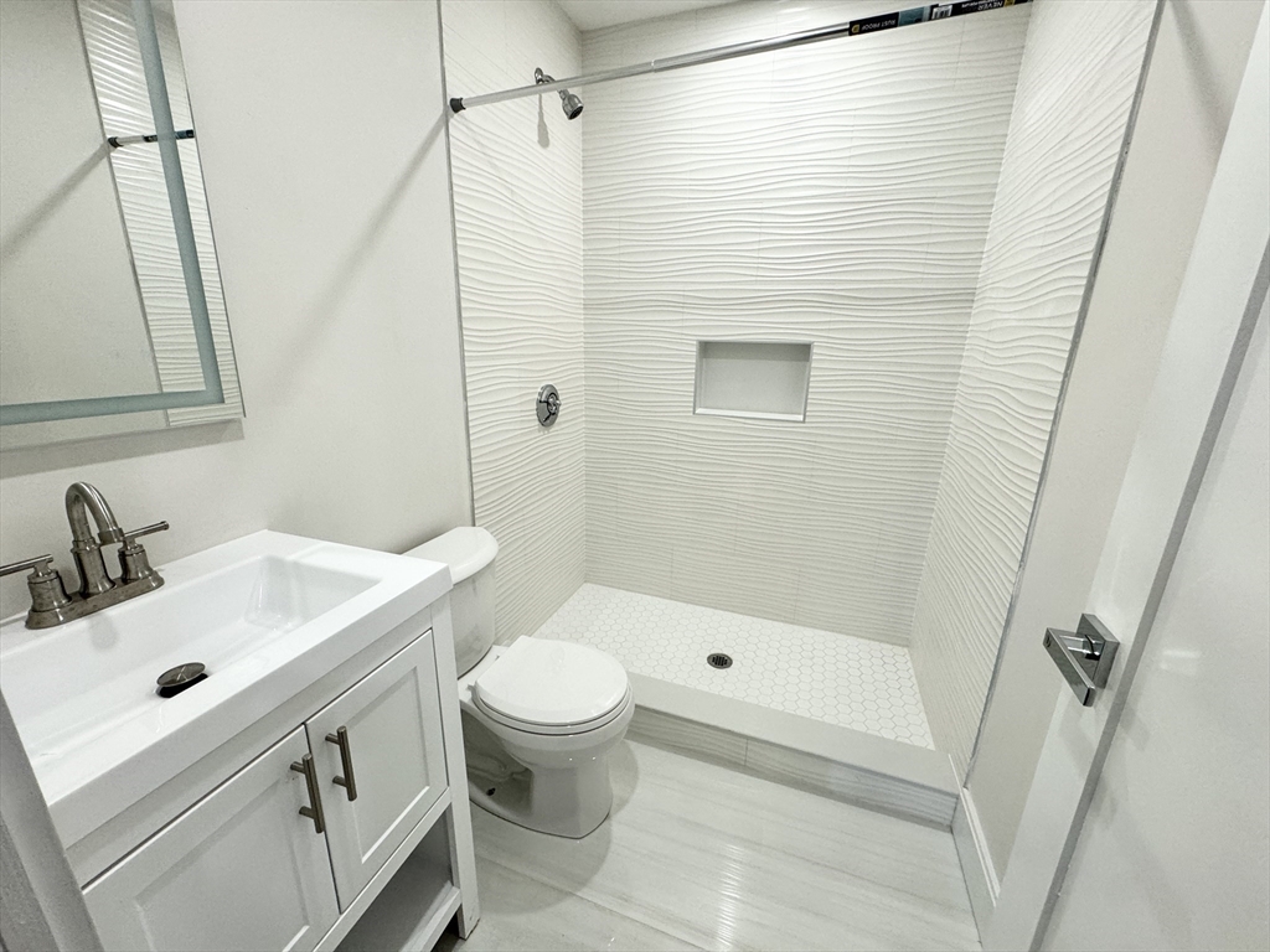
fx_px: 514
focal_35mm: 14
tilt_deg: -14.9
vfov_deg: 85.7
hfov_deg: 102.1
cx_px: 635
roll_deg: -1.6
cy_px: 476
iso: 160
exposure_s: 1/120
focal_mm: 2.22
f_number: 2.2
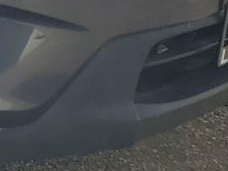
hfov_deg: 12.1
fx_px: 962
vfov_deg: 9.5
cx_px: -225
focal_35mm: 146
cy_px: -173
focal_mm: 4.3
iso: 50
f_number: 2.4
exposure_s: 1/2500
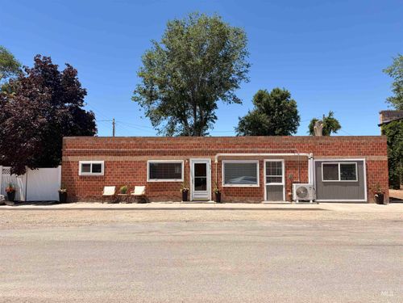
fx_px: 303
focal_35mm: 26
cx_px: 202
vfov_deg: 53.1
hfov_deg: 67.3
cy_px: 152
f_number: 1.6
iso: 50
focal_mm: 5.96
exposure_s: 1/3279
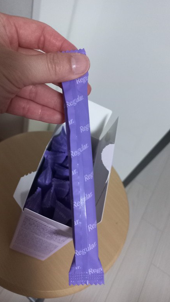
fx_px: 224
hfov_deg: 41.5
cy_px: 151
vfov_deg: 67.9
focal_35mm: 28
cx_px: 76
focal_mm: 4.6
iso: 640
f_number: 1.8
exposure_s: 1/24
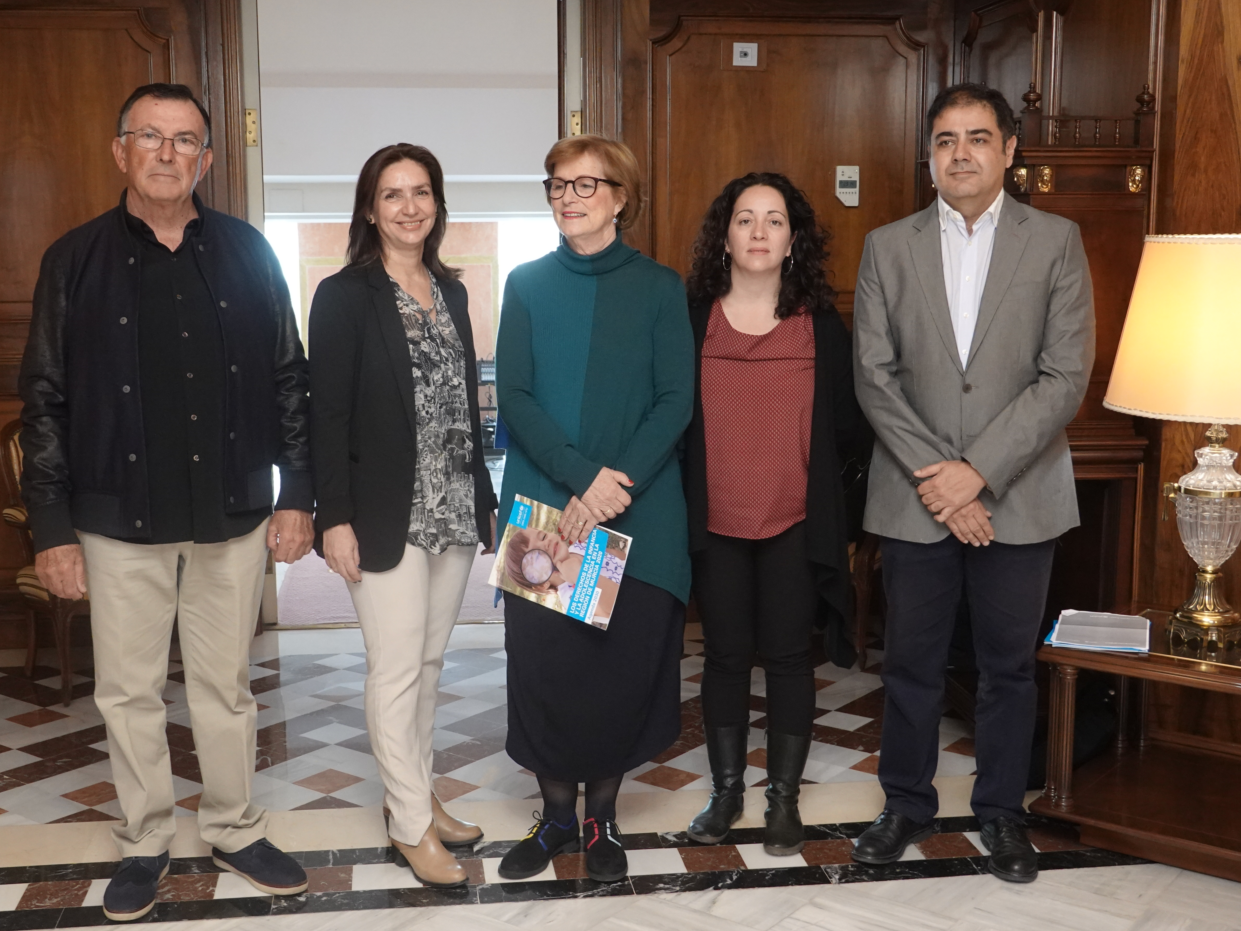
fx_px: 1577
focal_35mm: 44
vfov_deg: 32.9
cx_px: 601
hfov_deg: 42.9
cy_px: 469
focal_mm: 14.69
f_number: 4
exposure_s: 1/60
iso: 1250
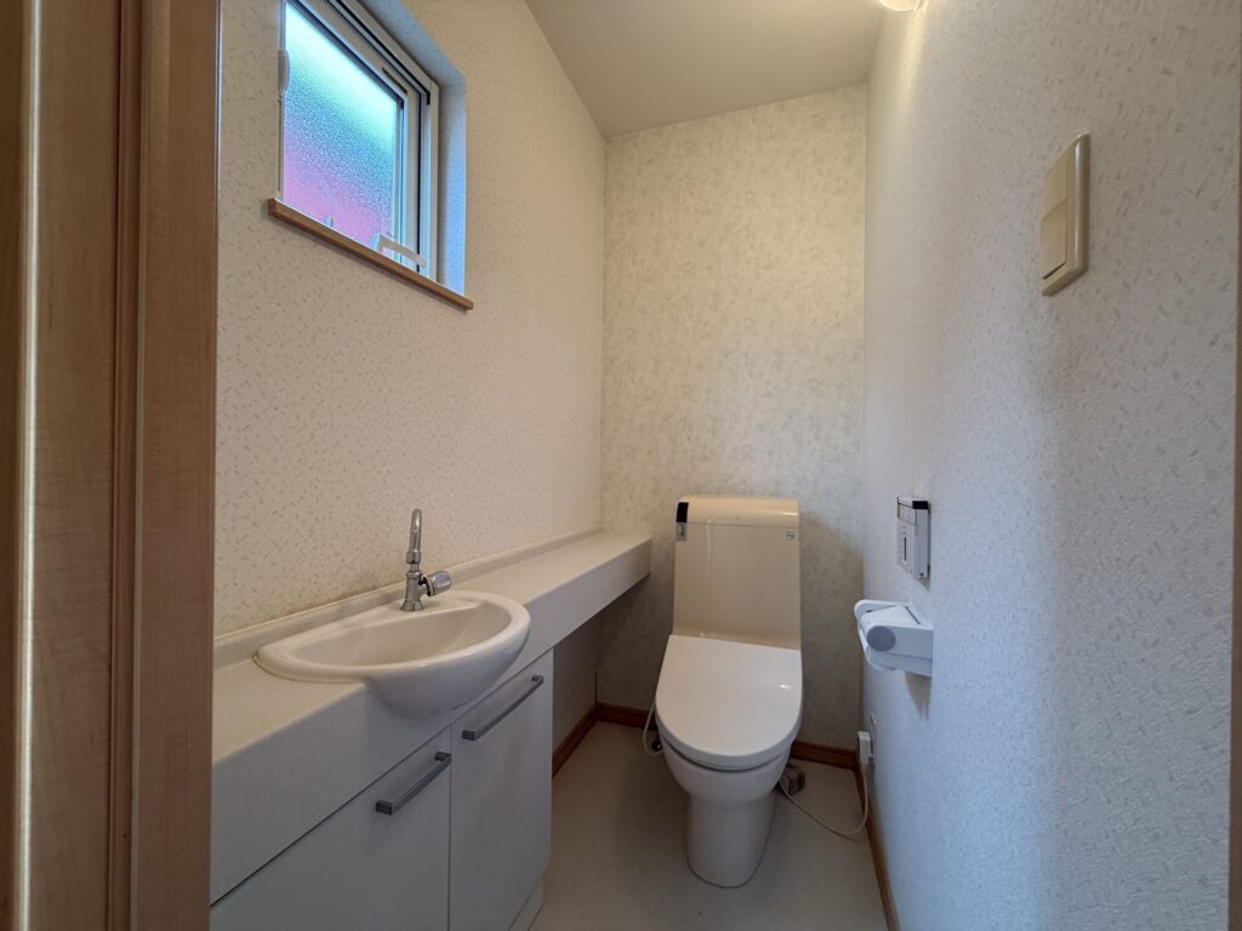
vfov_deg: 85.7
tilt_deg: +0.8
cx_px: 621
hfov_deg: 102.1
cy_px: 466
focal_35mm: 14
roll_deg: -0.8
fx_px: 502
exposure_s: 1/100
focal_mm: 2.22
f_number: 2.2
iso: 200
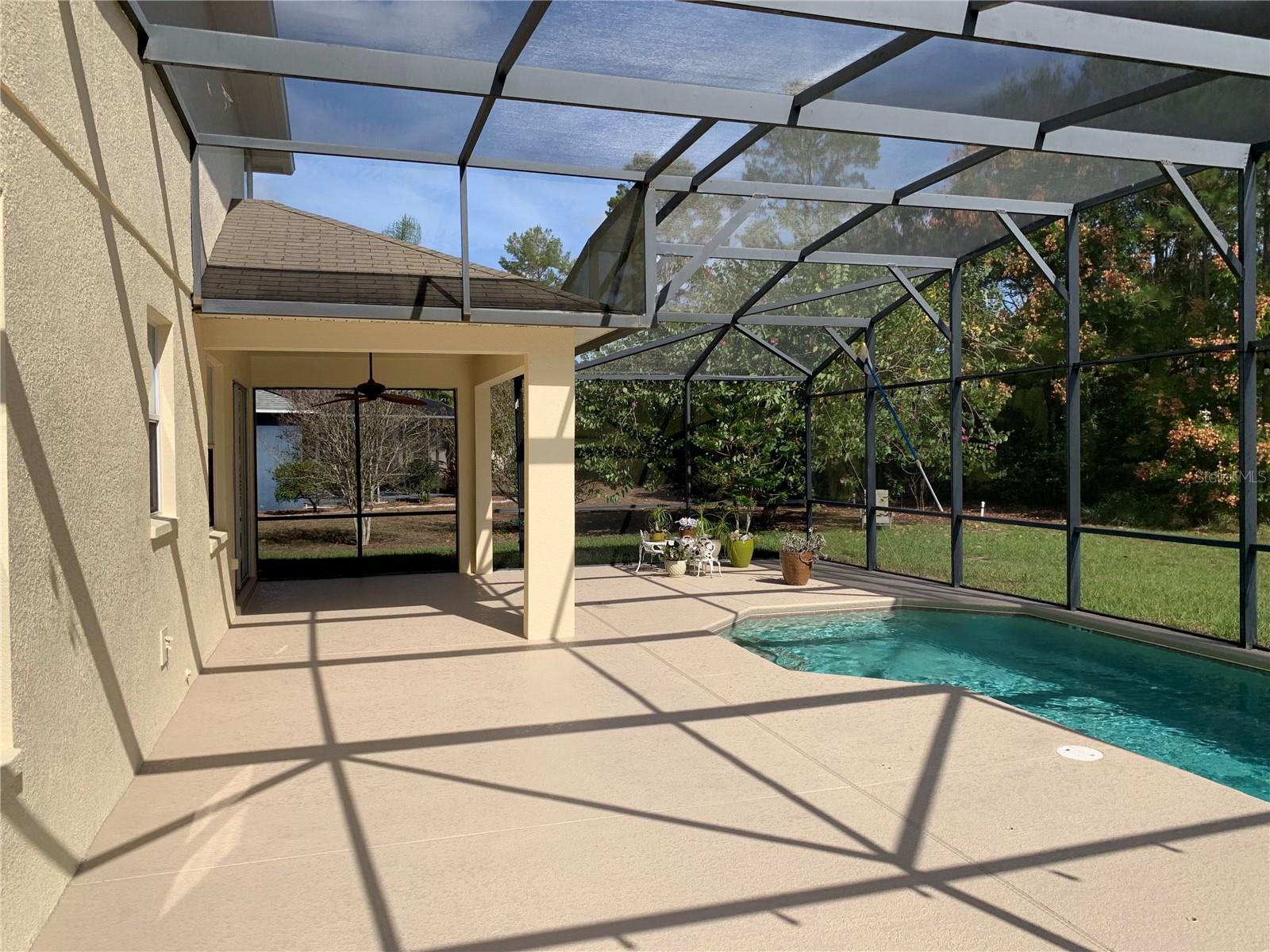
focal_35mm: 26
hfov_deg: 67.3
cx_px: 635
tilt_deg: +0.7
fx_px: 954
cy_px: 476
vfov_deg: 53.1
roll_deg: +0.5
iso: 25
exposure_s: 1/2114
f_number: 1.8
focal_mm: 4.25
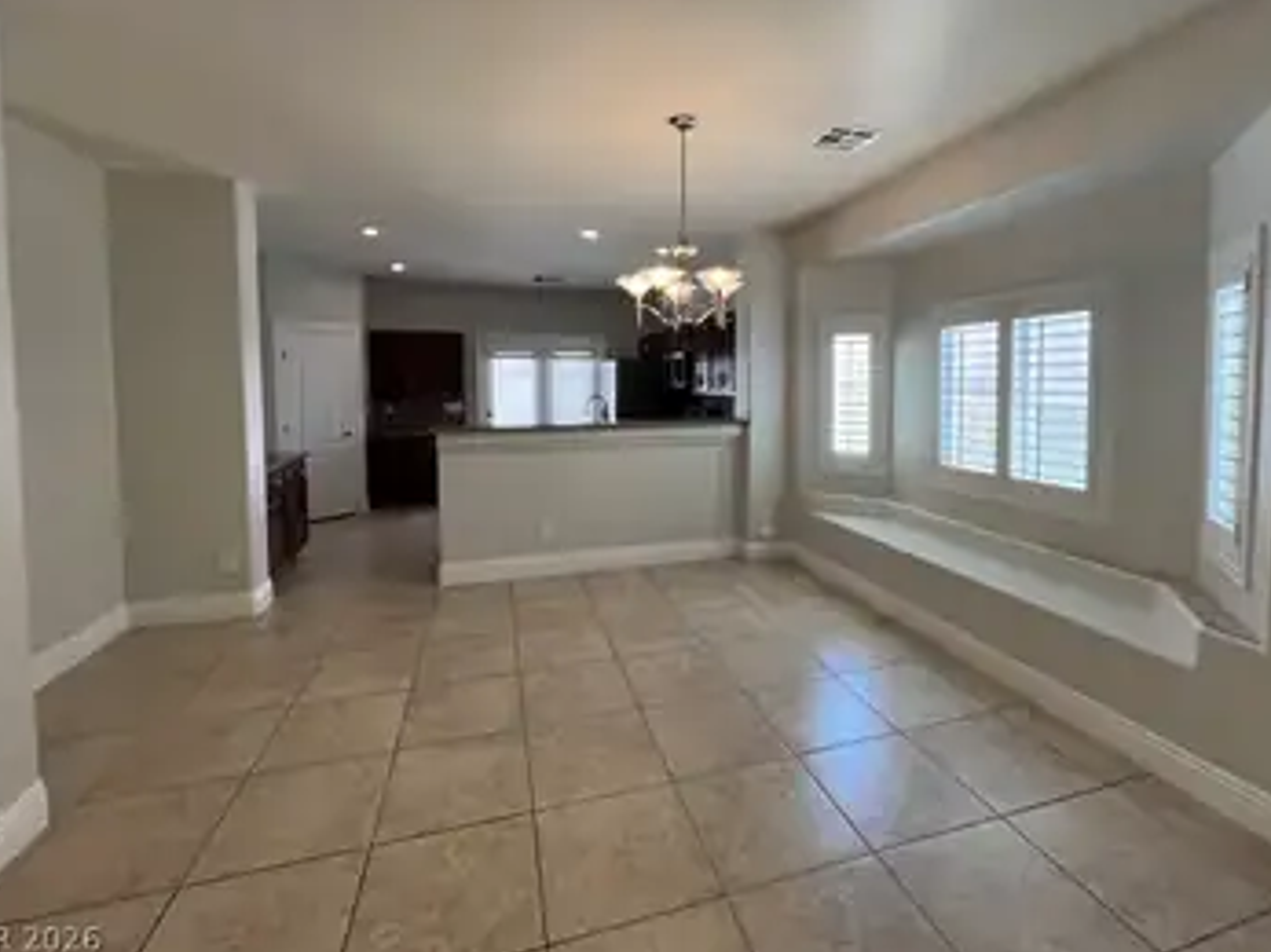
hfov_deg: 98.0
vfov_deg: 81.3
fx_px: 551
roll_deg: +0.6
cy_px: 414
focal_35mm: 15
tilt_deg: -4.0
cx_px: 678
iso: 125
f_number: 1.8
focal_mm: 1.57
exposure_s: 1/120
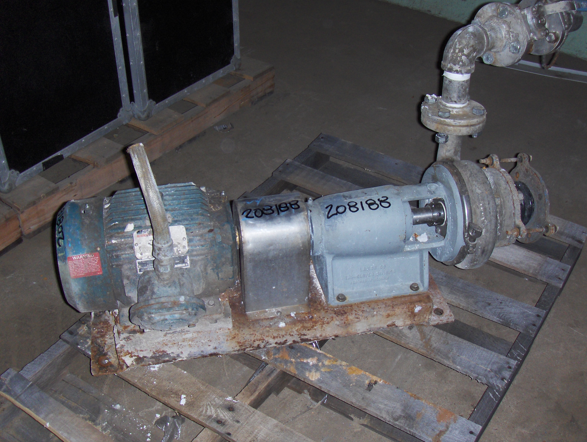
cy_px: 221
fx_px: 696
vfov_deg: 35.2
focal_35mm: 41
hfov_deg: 45.7
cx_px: 294
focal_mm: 6.5
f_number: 3.5
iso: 100
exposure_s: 1/60
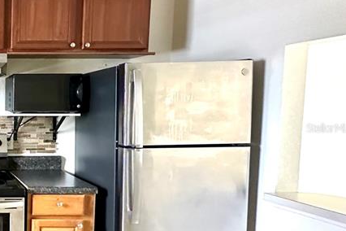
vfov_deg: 37.8
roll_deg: -0.1
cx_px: -60
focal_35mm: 35
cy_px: 128
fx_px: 336
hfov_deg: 40.2
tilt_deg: -4.0
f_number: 2.2
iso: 800
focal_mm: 2.22
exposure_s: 1/60
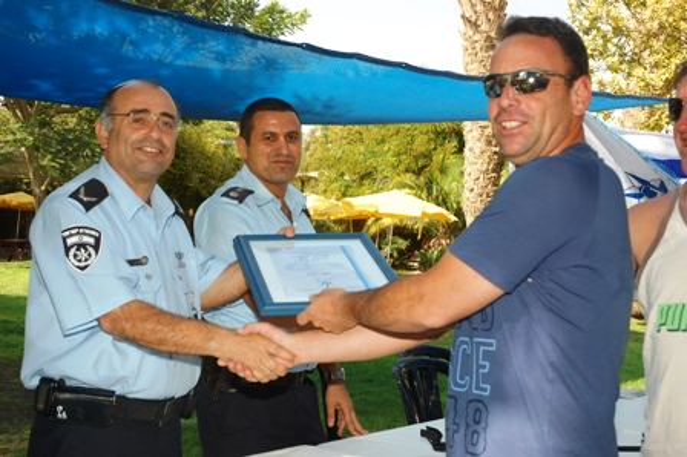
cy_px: 228
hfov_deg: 37.9
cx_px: 344
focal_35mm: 52
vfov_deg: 25.7
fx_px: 1001
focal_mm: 35
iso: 280
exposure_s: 1/250
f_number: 8
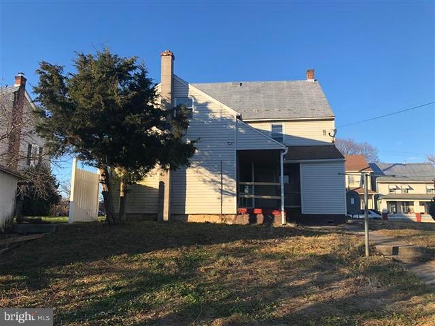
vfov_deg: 49.7
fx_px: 352
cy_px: 163
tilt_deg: +10.0
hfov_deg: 63.4
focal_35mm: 28
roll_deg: +0.6
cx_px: 218
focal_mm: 4
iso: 20
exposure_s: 1/774
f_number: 1.8
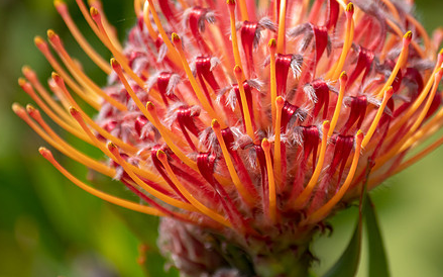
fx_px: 7205
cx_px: 296
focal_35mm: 597
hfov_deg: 3.5
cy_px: 86
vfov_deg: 2.2
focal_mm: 260
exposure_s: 1/1600
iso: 400
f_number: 5.6
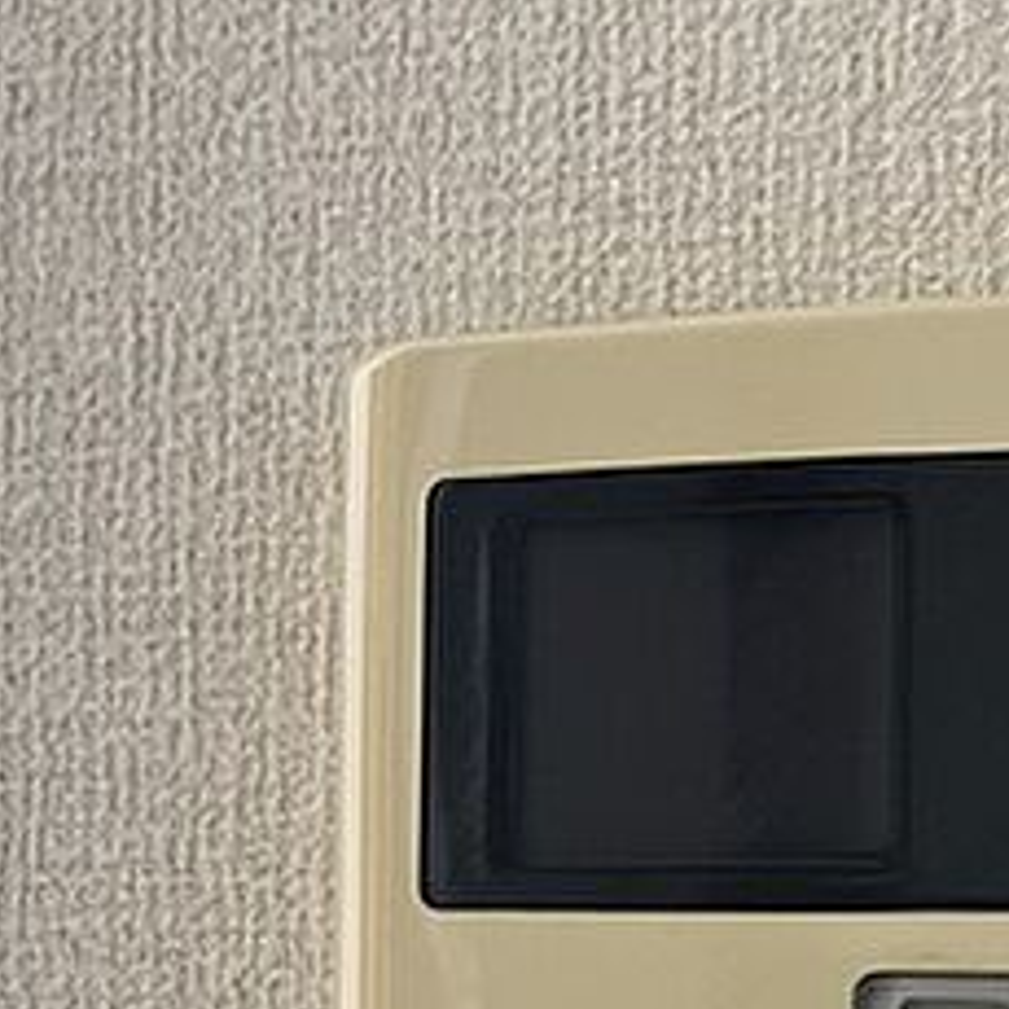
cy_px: 1009
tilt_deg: +0.7
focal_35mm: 64
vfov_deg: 25.6
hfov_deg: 25.5
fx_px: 2111
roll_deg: +0.1
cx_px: 1018
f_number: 1.6
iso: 640
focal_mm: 5.1
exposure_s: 1/40
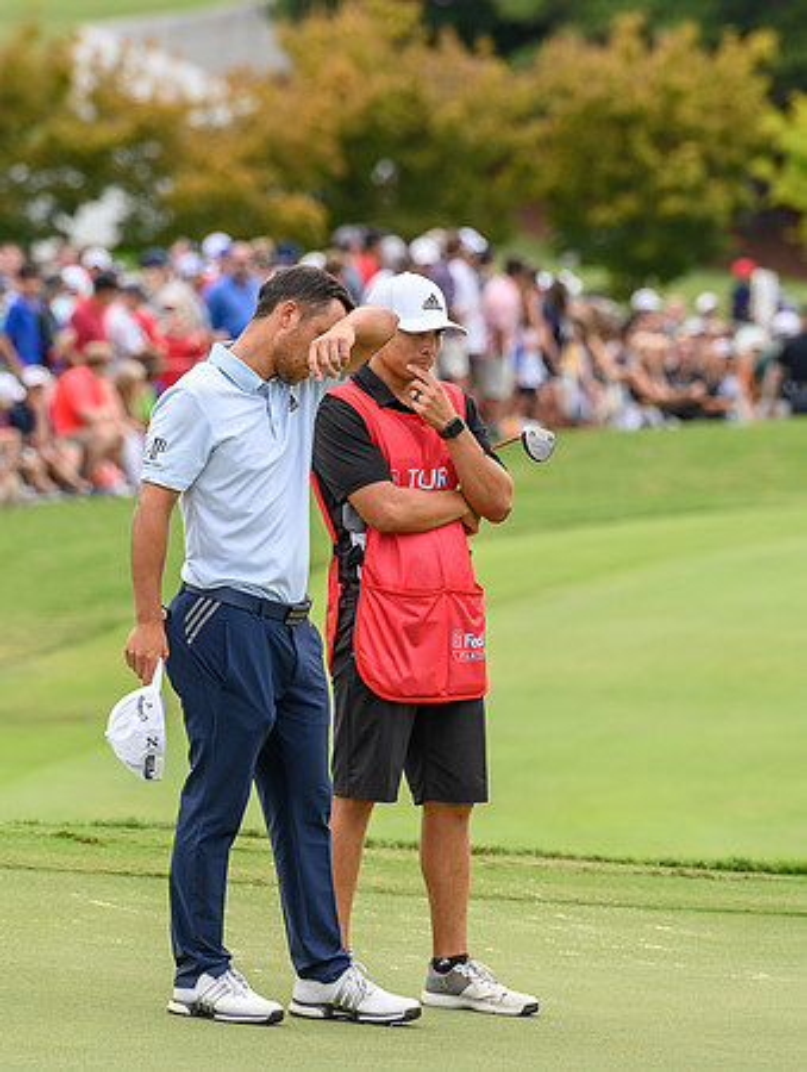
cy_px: 456
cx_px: 396
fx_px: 10941
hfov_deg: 4.2
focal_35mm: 353
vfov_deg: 5.6
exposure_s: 1/500
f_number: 4
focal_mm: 200
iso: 250
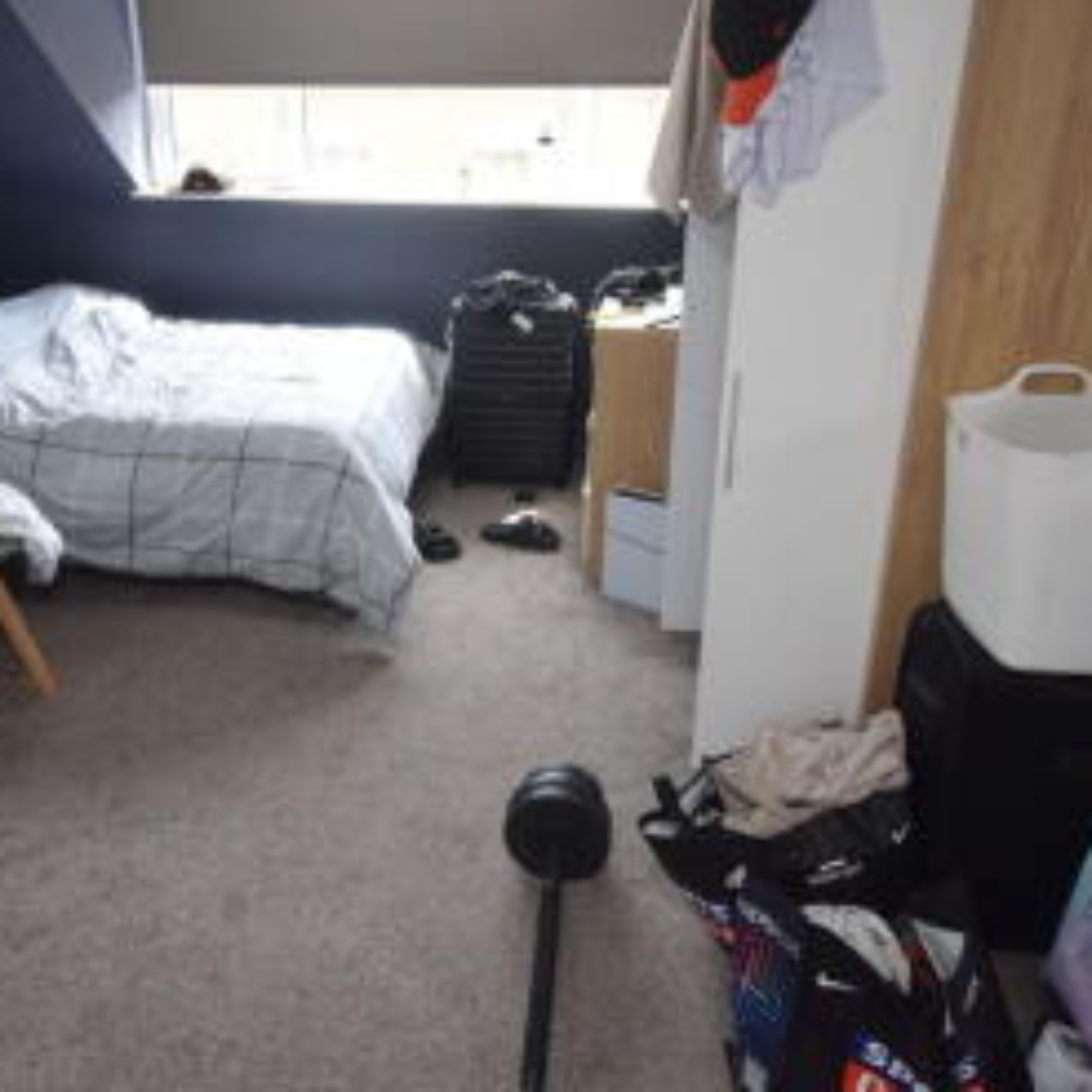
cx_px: 422
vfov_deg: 56.5
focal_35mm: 28
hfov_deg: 56.0
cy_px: 482
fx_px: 1014
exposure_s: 1/60
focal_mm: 11.5
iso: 450
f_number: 4.8
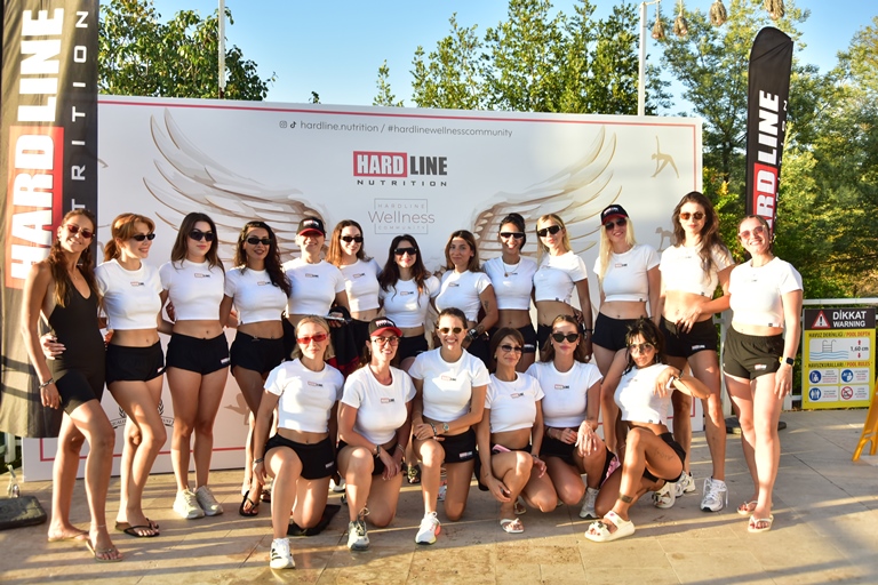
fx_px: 927
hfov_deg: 50.7
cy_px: 292
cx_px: 439
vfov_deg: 35.1
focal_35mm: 38
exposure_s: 1/250
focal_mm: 38
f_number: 5
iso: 250
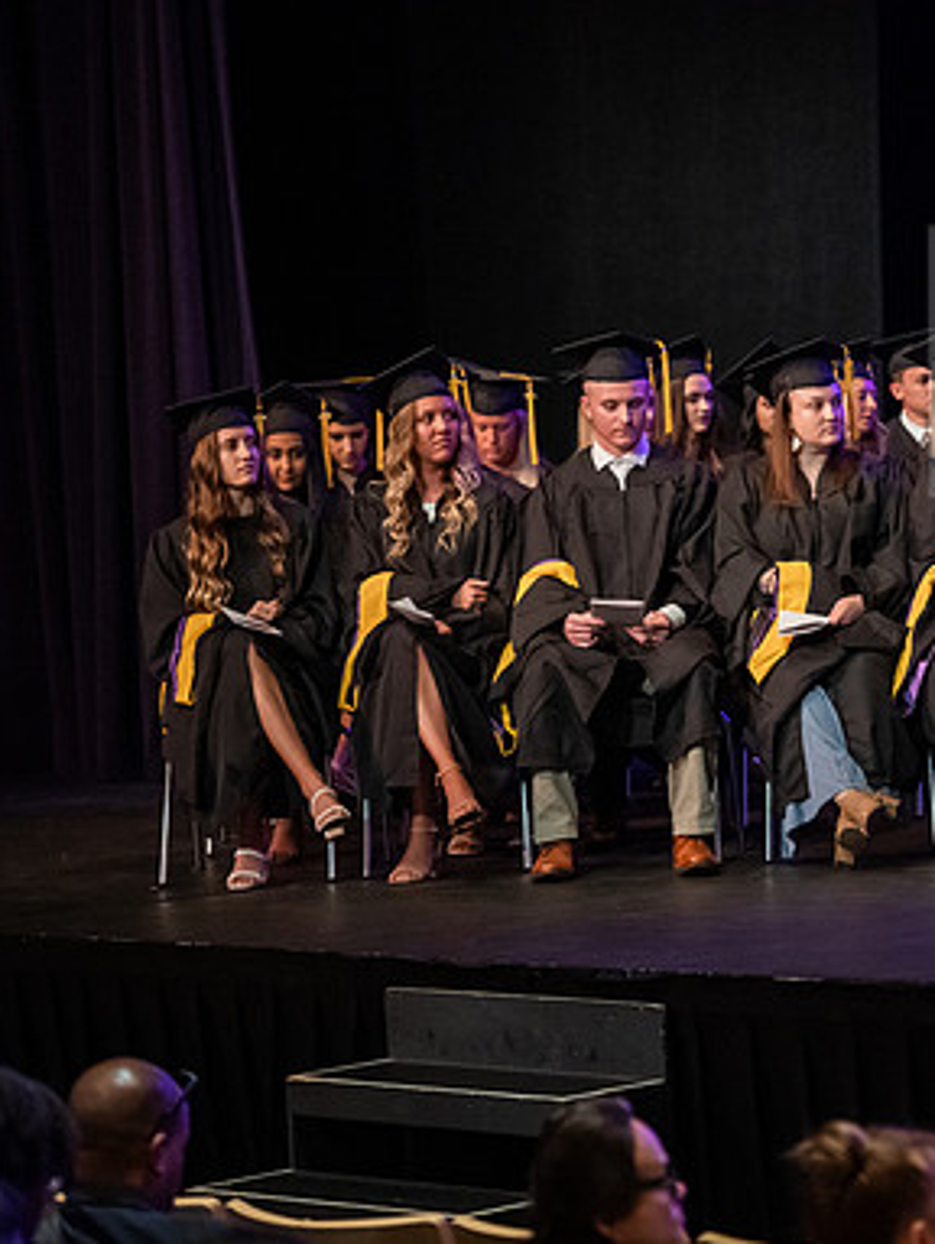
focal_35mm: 160
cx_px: 831
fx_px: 5753
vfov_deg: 12.3
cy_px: 619
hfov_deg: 9.3
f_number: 3.2
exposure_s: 1/200
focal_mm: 110
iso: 4000
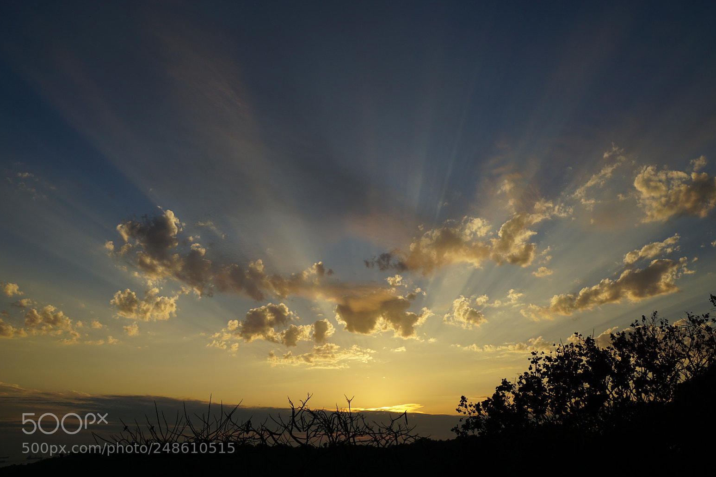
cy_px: 238
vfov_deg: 42.3
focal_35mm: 31
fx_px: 617
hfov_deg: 60.3
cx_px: 363
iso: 100
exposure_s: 1/320
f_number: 8
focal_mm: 20
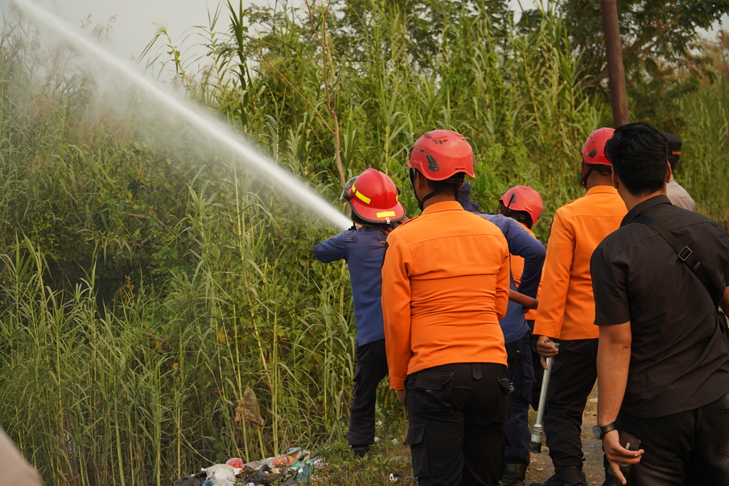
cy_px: 243
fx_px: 1883
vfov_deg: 14.7
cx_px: 364
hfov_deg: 21.9
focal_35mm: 93
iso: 160
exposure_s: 1/250
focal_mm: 62
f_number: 5.6
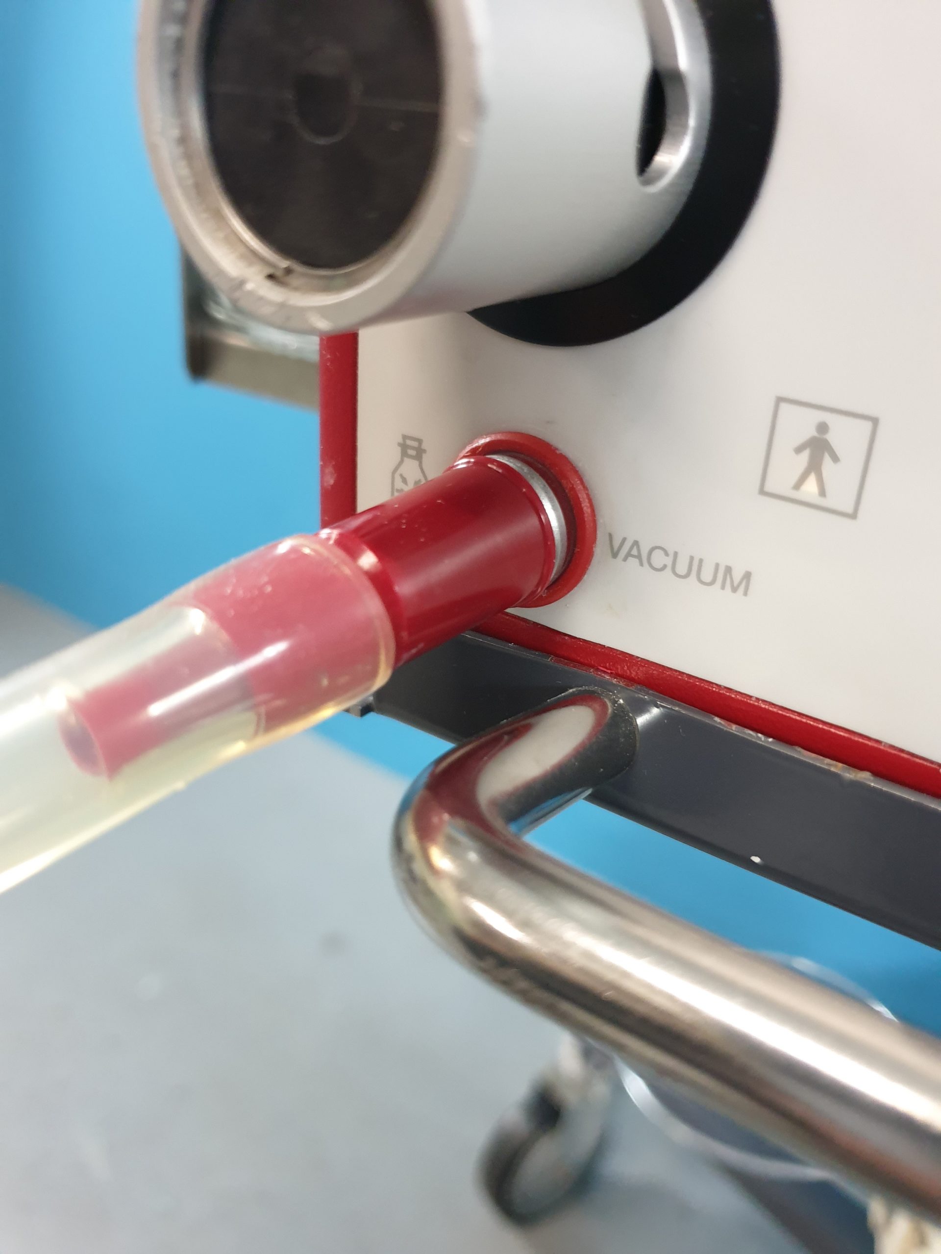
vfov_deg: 67.3
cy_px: 627
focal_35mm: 26
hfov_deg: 53.1
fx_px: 942
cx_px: 470
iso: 320
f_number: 1.5
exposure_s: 1/33
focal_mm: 4.3
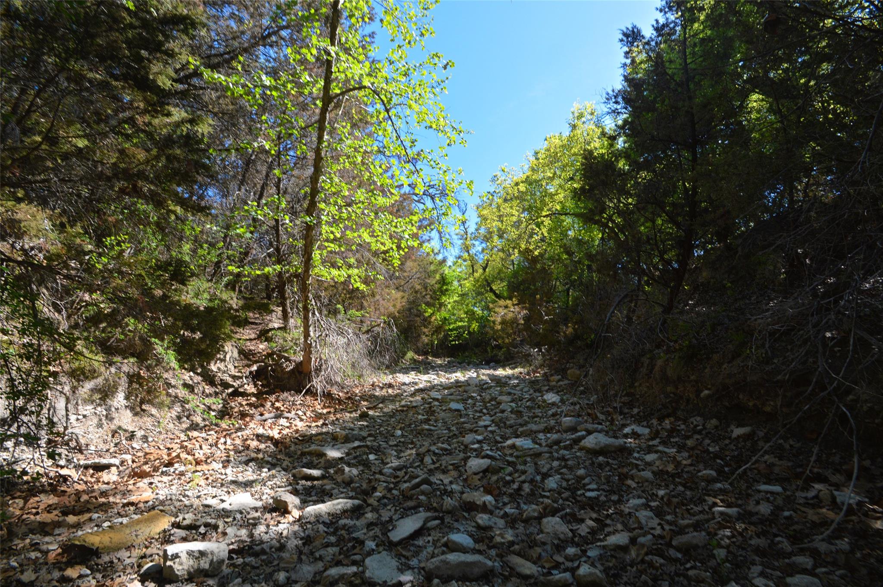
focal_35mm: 15
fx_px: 368
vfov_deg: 77.2
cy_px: 294
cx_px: 442
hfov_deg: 100.4
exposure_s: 1/40
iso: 200
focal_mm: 10
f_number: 11
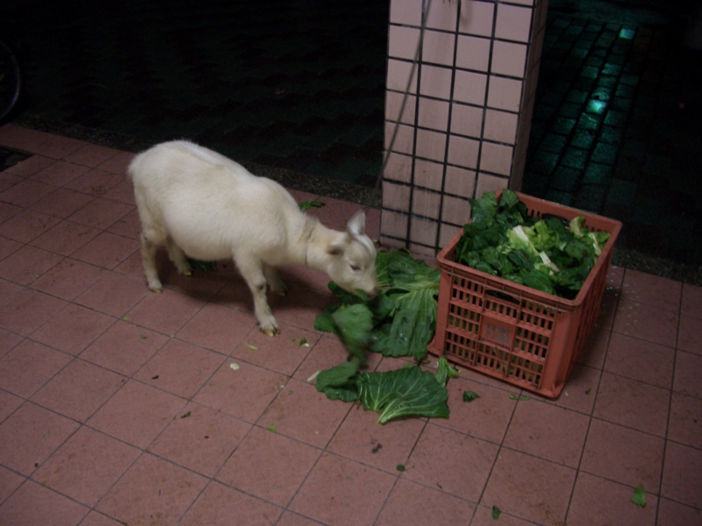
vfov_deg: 40.7
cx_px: 351
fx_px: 710
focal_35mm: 35
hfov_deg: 52.6
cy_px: 263
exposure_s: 1/8
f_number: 2.6
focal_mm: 5.8
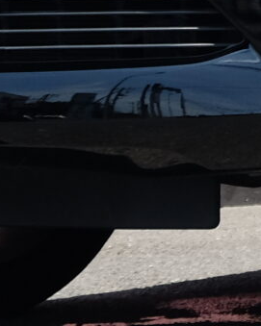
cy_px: -184
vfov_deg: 3.3
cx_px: 733
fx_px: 5680
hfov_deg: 2.6
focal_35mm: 588
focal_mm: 55
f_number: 7.1
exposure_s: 1/420
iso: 400
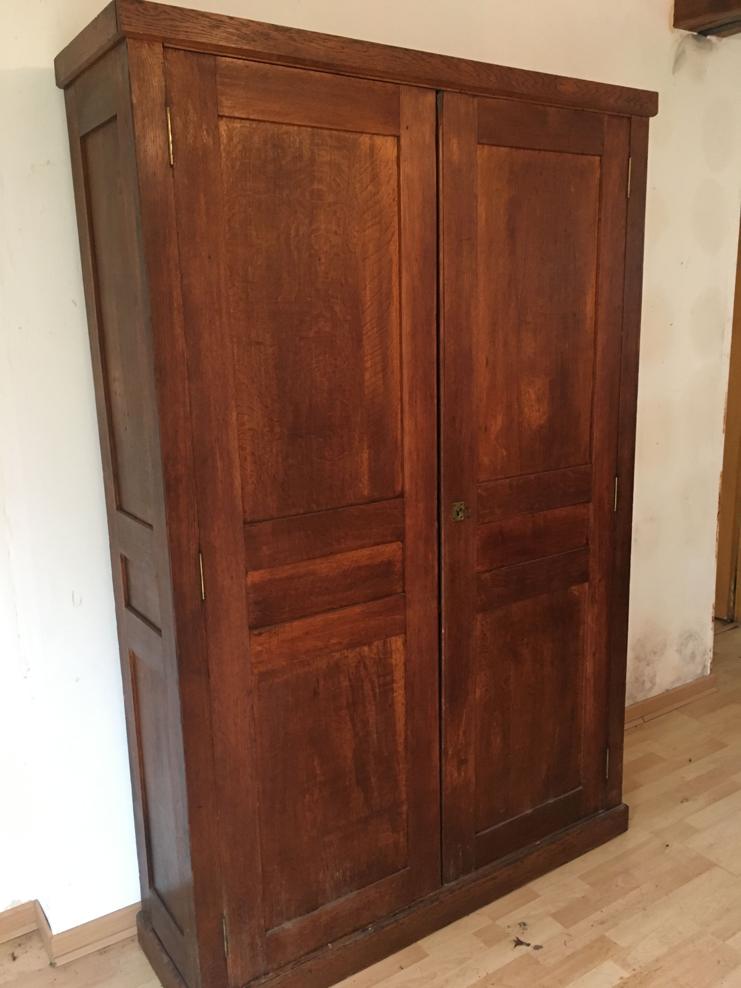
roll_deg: +2.5
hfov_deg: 48.2
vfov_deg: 61.7
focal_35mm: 29
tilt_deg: -12.1
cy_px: 494
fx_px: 828
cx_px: 370
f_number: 2.2
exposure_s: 1/20
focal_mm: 4.15
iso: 200
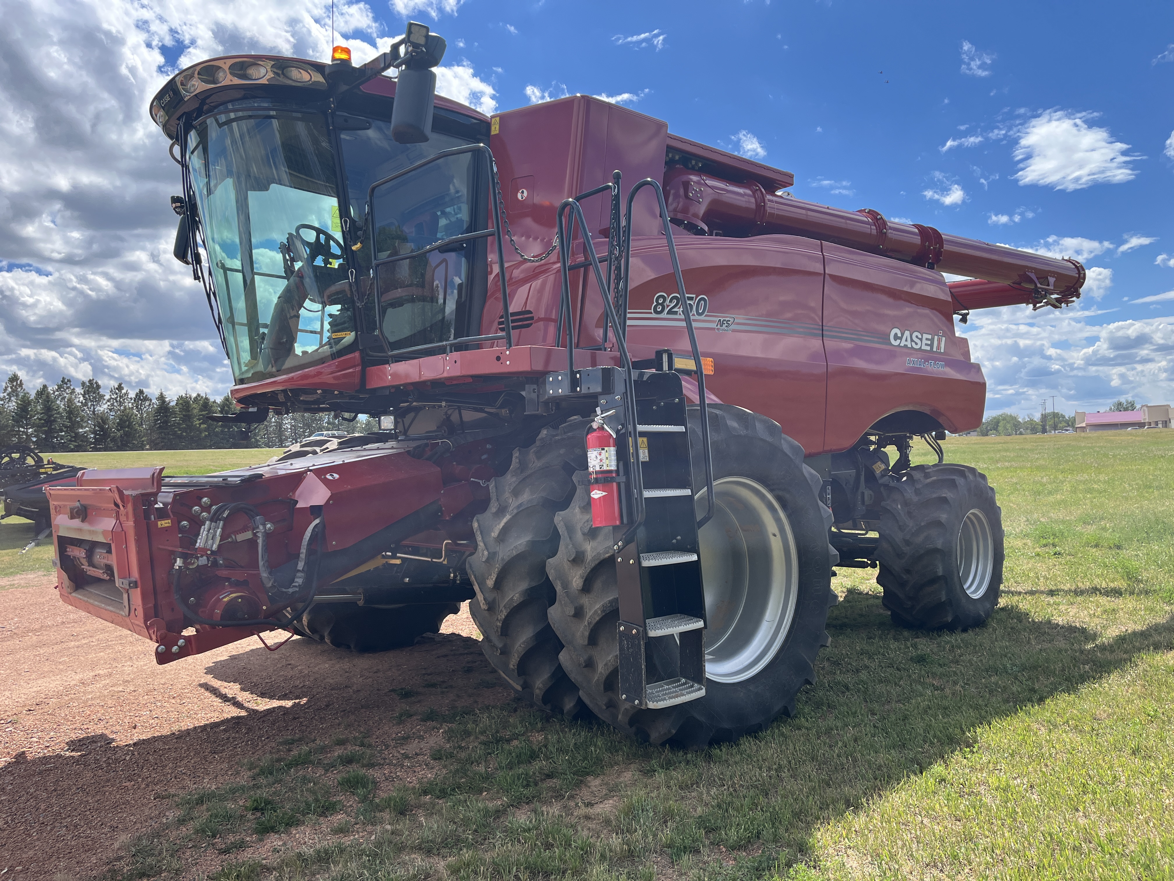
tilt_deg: +2.3
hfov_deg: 67.3
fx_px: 882
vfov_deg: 53.1
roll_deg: +2.6
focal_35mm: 26
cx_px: 587
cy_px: 440
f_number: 1.6
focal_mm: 5.1
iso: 50
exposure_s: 1/2137
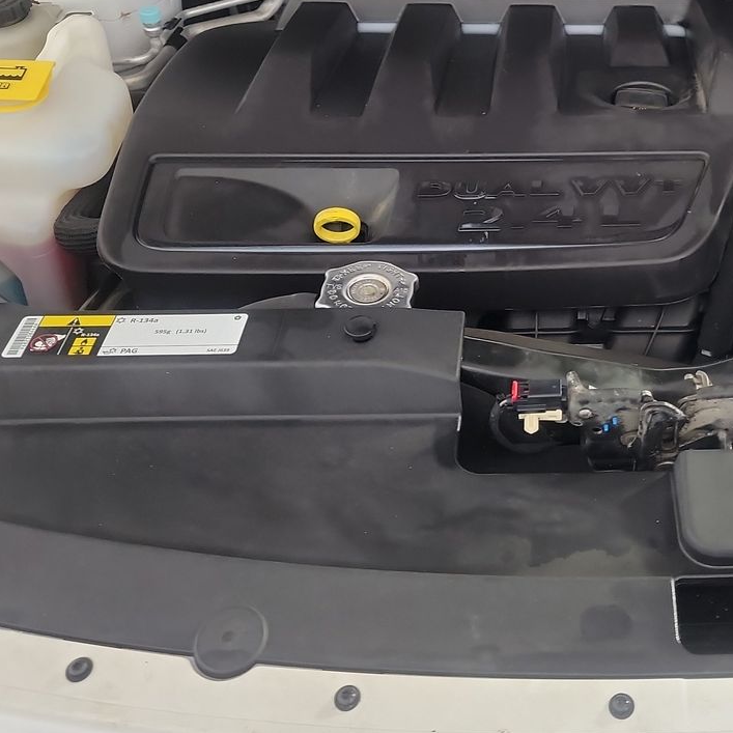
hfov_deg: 34.2
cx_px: 596
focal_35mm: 48
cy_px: 214
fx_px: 1150
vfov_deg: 34.8
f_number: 1.8
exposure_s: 1/59
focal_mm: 6.7
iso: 381
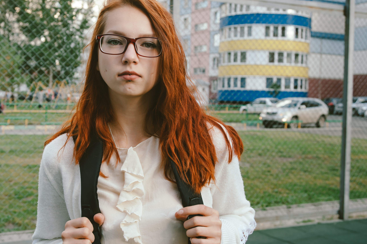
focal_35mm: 59
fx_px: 601
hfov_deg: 33.8
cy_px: 111
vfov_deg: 23.0
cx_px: 144
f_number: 7.1
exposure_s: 1/100
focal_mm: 46
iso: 400
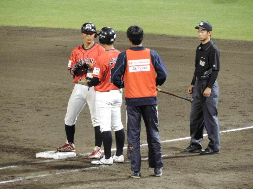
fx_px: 3654
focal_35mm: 500
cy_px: 94
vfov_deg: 3.0
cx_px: 126
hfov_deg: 4.0
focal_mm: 89.1
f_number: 4.9
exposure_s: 1/30
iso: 800
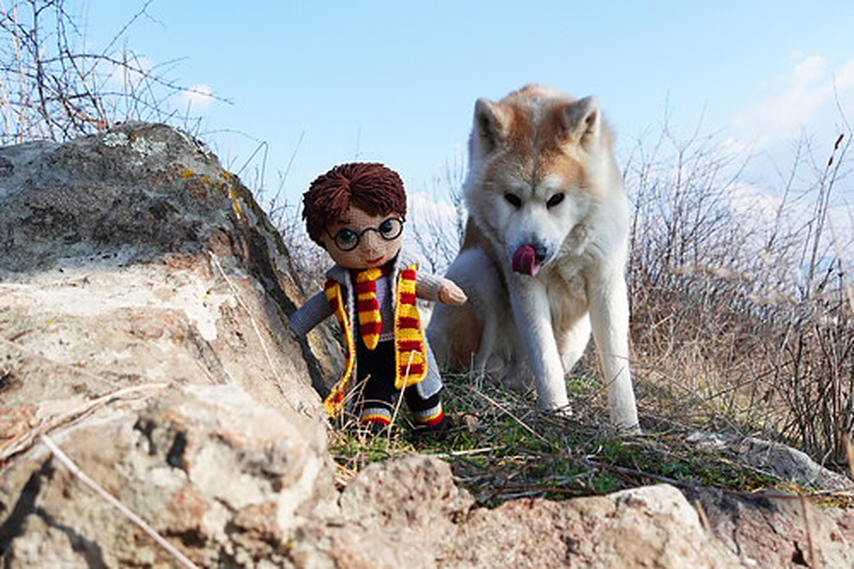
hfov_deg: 51.9
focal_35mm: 37
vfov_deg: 35.9
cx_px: 427
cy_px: 284
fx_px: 877
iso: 125
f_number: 4
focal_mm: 14.3
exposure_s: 1/800
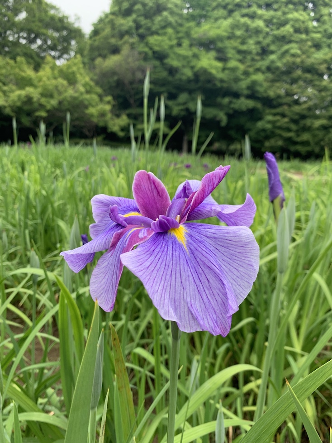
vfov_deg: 67.3
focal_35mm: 26
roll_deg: -3.4
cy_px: 222
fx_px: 333
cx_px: 166
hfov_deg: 53.1
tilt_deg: -9.7
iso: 25
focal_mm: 4.25
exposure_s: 1/502
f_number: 1.8
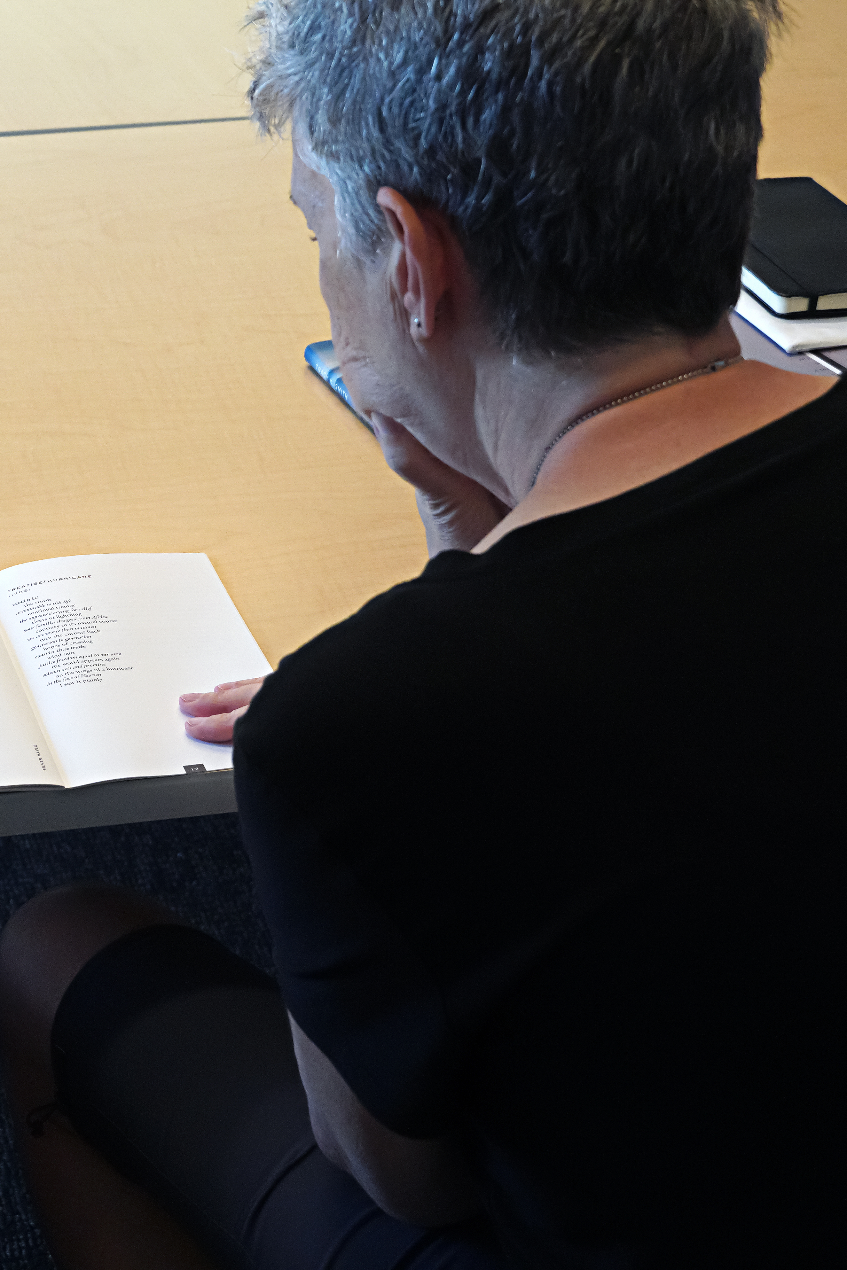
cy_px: 634
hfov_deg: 17.8
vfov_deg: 27.1
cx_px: -18
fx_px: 2638
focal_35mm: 75
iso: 1600
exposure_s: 1/250
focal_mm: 33
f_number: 5.6
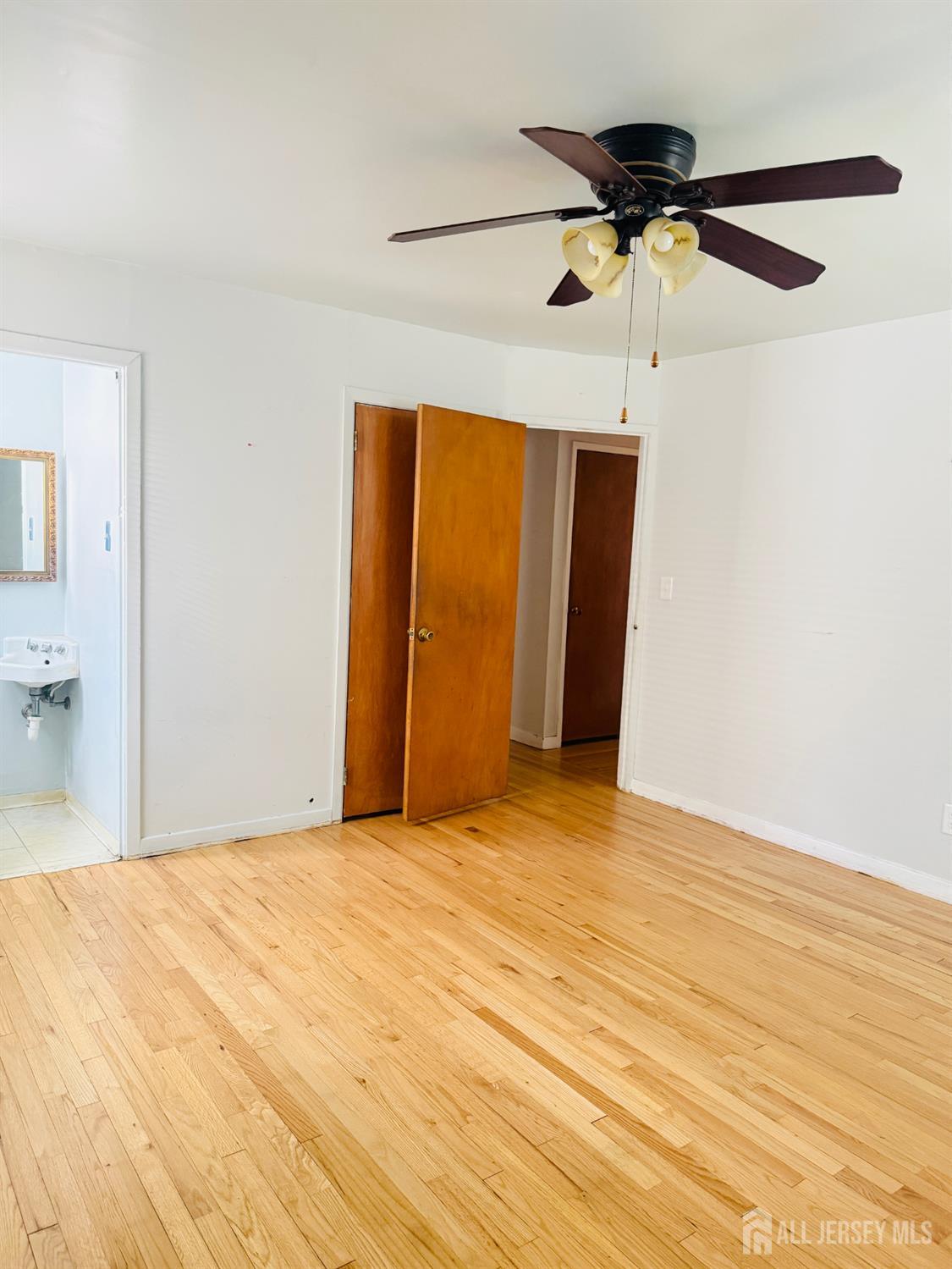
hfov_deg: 56.8
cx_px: 476
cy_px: 634
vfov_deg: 71.6
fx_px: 880
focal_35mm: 24
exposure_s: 1/60
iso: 400
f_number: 1.78
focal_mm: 6.76
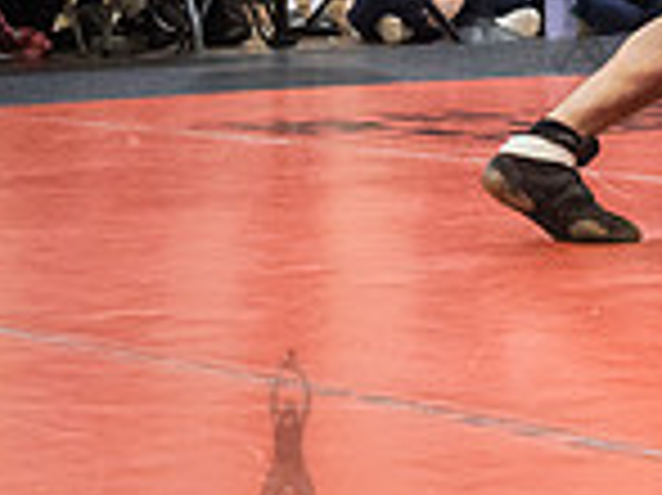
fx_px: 3268
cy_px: -280
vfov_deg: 8.5
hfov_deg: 11.0
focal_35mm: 171
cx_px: 1062
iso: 8000
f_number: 4
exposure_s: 1/320
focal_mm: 35
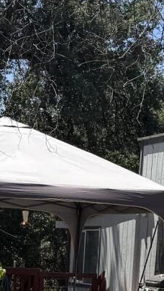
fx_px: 997
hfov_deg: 9.4
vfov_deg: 16.3
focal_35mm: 129
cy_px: 284
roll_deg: -4.3
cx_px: 126
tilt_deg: -0.6
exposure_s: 1/3145
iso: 80
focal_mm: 6.76
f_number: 1.78
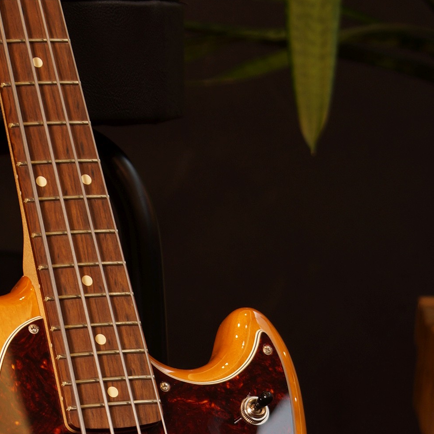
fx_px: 2769
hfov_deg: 9.0
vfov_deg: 8.9
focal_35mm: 195
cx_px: 146
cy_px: 529
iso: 100
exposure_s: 1/10
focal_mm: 55
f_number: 5.6
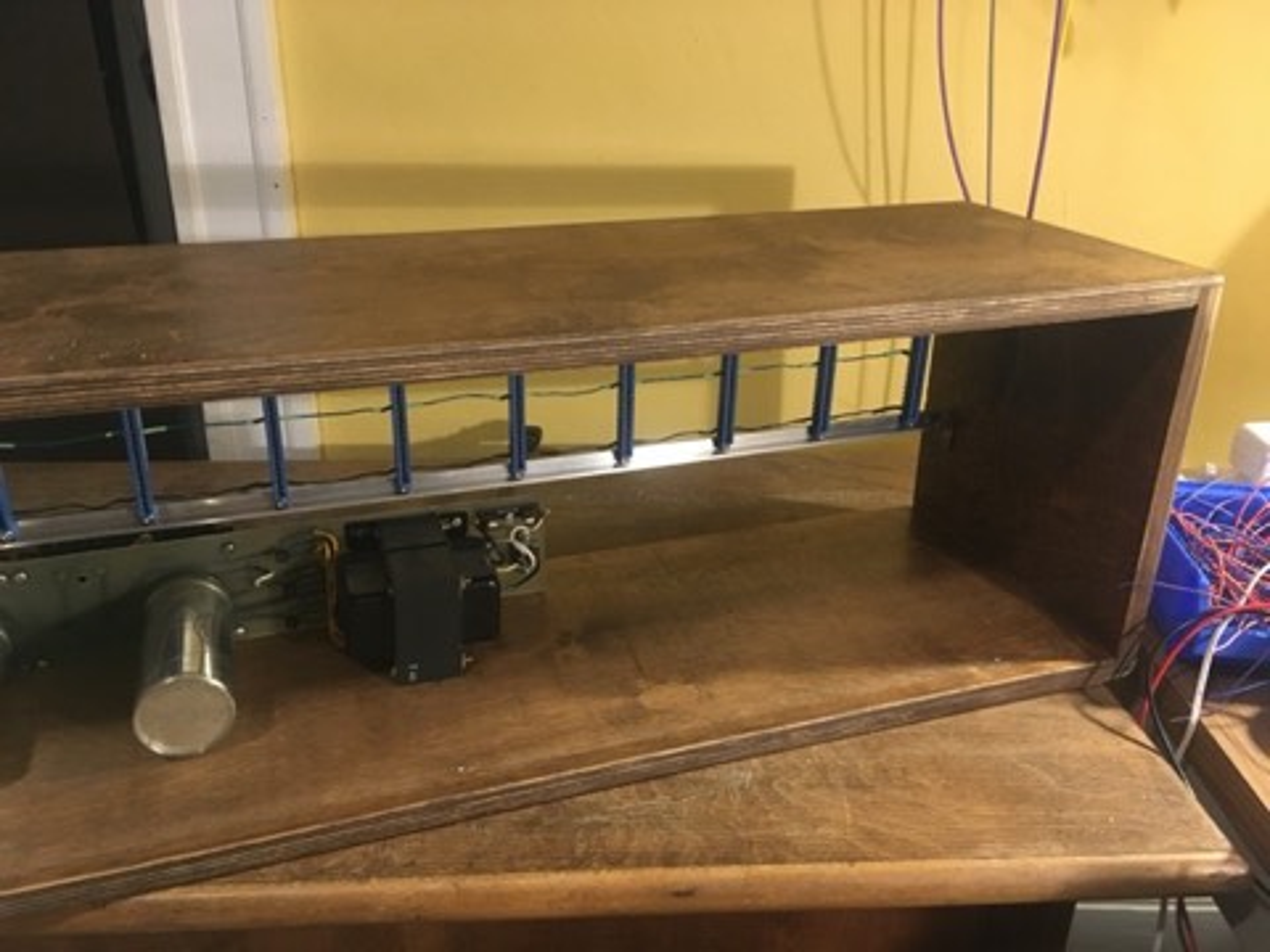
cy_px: 476
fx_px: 1064
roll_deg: -0.7
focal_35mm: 29
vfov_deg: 48.2
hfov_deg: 61.7
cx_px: 635
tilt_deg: -24.0
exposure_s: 1/24
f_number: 2.2
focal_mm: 4.15
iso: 200
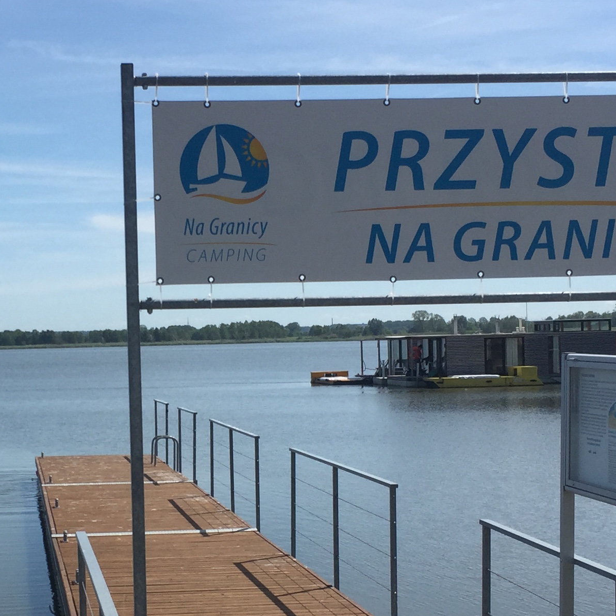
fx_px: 1409
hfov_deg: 24.3
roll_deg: +2.6
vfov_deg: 24.6
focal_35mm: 70
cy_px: 380
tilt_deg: -1.4
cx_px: 128
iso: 32
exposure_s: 1/2825
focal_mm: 4.15
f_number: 2.2
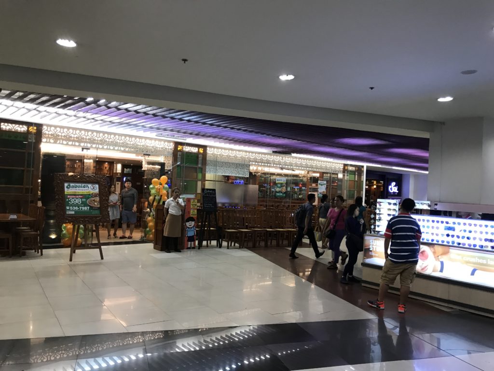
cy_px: 186
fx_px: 400
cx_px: 247
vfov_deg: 49.7
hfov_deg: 63.4
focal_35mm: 28
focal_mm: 3.99
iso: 40
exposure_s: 1/30
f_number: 1.8
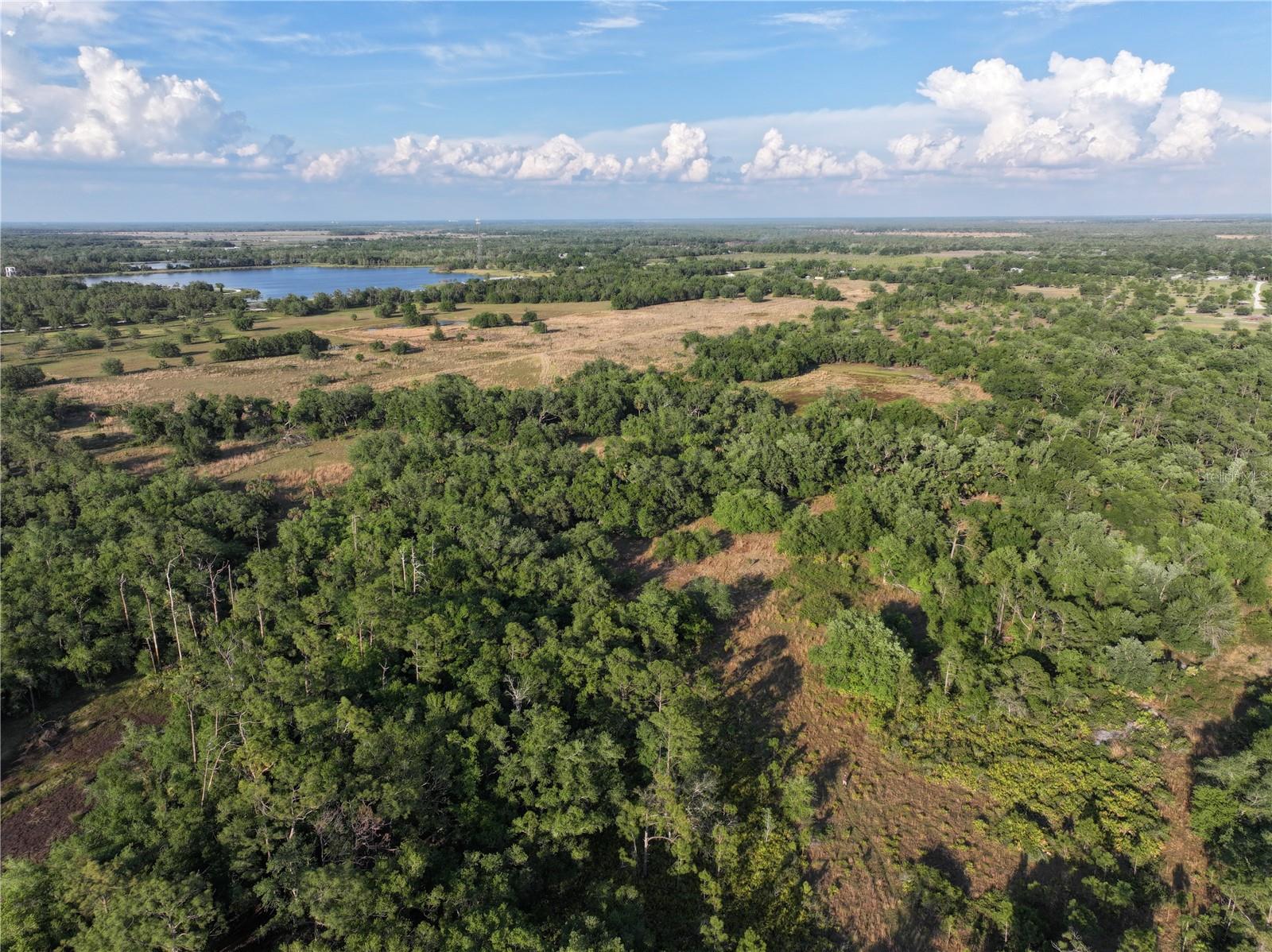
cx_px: 636
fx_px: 881
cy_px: 476
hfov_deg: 71.6
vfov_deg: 56.8
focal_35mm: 24
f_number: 2.8
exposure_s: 1/1500
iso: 120
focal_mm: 12.29
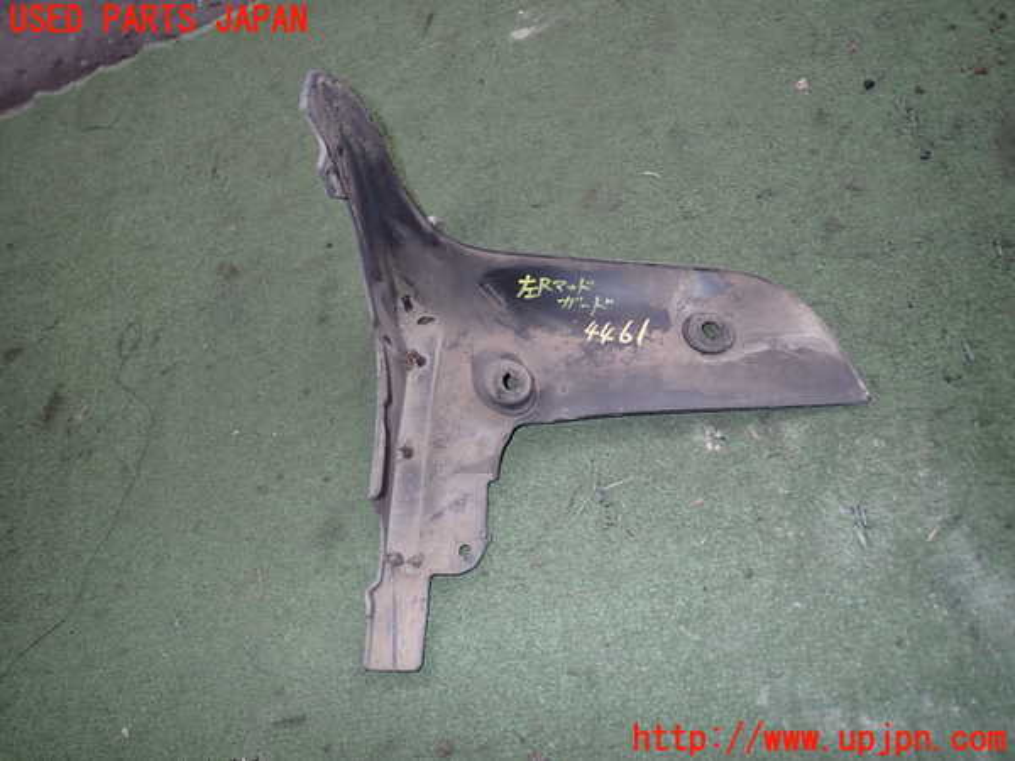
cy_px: 380
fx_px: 733
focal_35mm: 25
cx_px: 508
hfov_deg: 69.4
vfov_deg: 54.9
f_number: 5.6
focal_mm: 4.5
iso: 100
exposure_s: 1/30
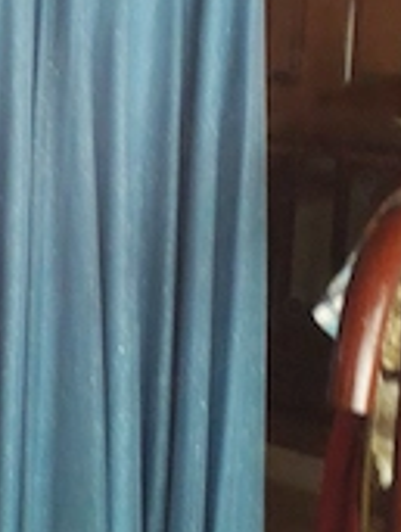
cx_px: 28
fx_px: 969
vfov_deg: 30.3
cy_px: 159
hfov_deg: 22.7
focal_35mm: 63
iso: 500
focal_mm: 3.6
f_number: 1.9
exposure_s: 1/25
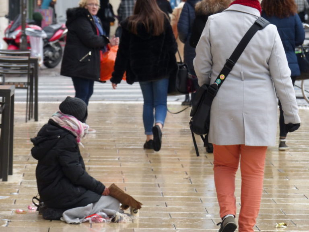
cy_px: 116
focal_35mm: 240
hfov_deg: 8.2
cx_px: 154
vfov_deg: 6.2
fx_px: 2142
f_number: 3.2
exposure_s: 1/250
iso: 200
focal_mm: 43.3
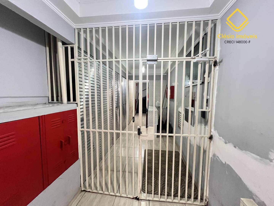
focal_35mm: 13
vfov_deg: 89.9
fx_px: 103
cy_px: 103
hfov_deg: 106.2
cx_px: 137
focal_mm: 1.57
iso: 800
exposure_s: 1/60
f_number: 1.8
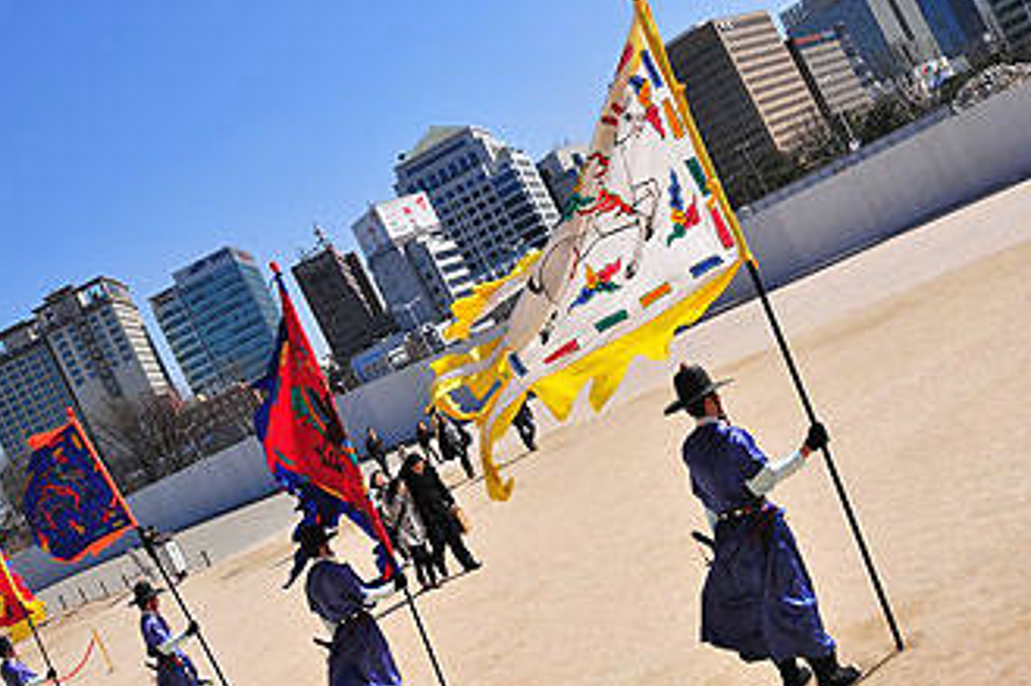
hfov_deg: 47.4
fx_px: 1174
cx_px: 467
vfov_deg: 32.6
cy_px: 318
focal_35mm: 41
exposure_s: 1/500
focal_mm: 20
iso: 200
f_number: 11
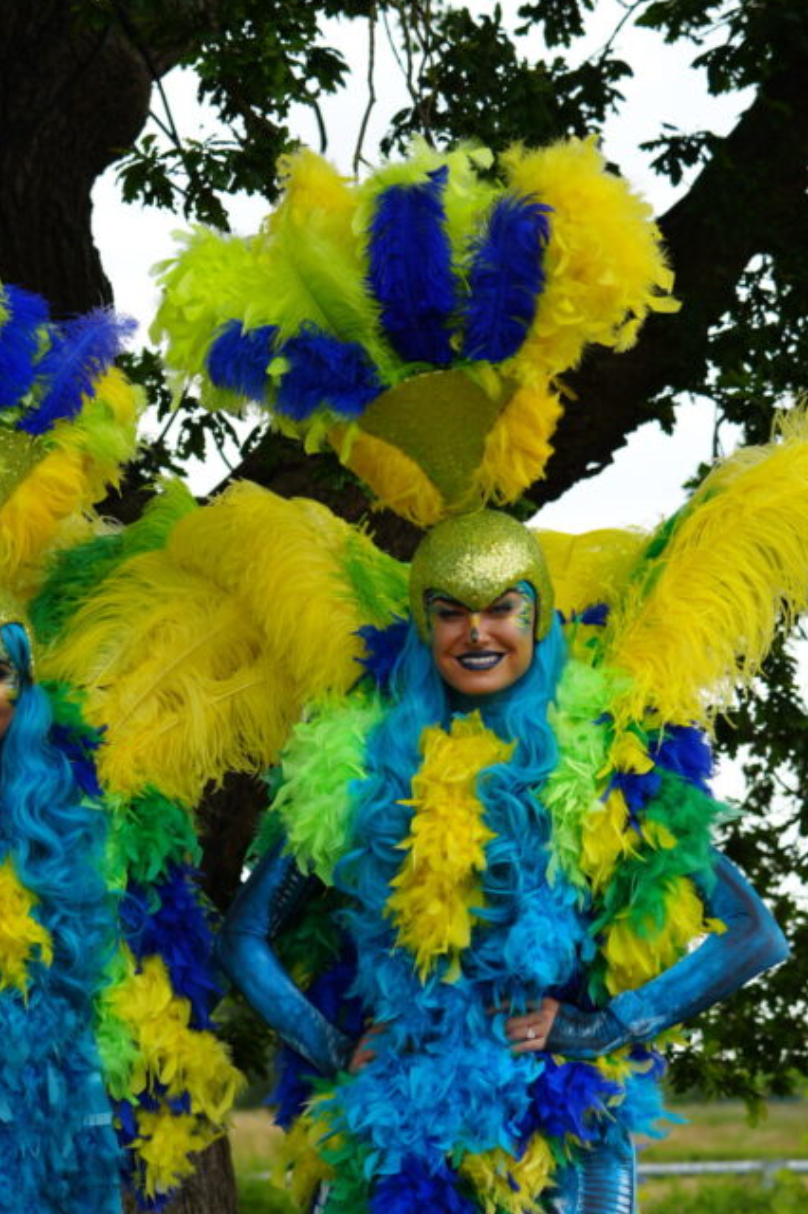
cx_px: 201
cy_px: 704
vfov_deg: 18.3
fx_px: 3774
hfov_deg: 12.2
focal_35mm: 112
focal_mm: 70
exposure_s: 1/125
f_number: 5
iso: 100
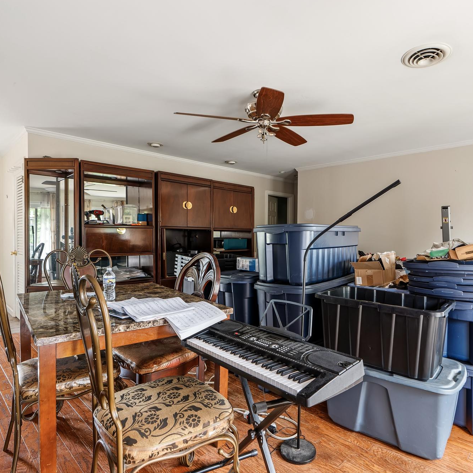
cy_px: 240
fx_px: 325
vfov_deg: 72.1
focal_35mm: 21
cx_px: 266
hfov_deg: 71.8
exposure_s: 1.6
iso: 250
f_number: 5.6
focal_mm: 16
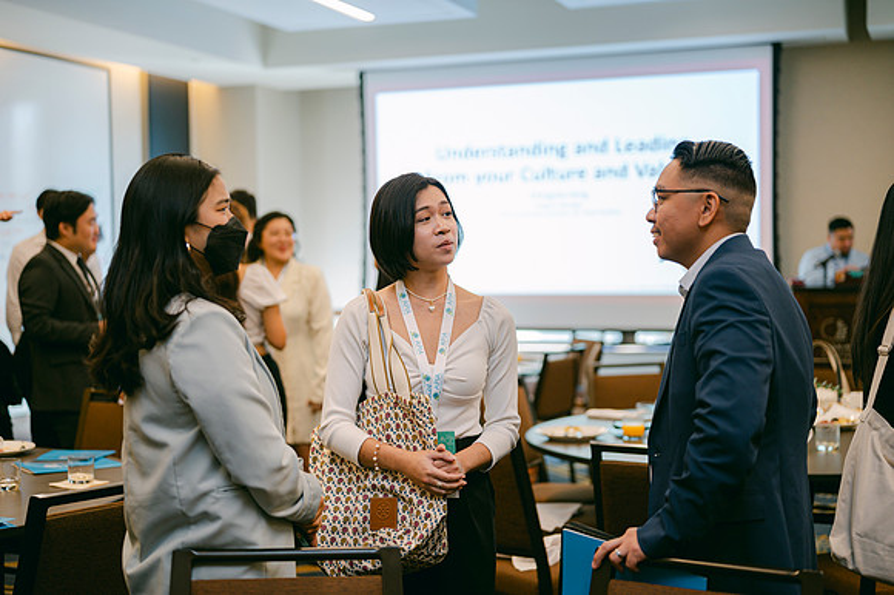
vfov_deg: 26.6
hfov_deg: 39.1
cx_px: 447
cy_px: 298
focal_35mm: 51
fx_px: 1259
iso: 500
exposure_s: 1/125
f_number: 2
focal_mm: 50
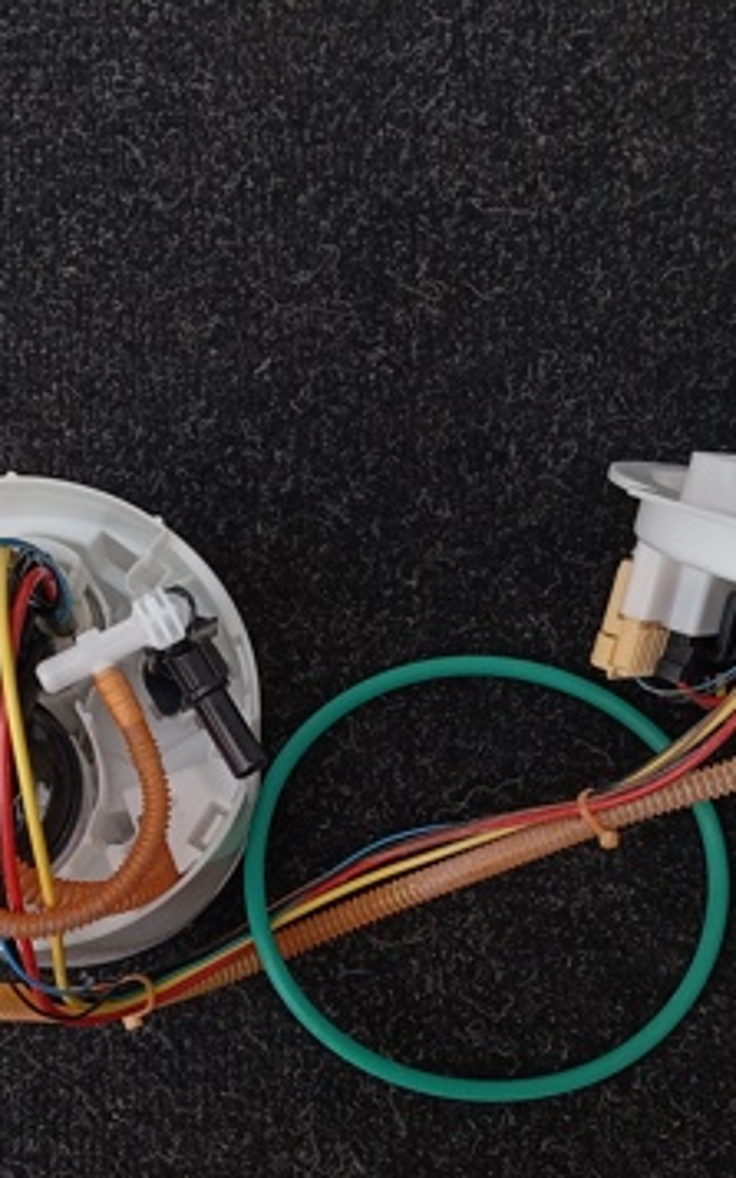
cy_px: 769
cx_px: 233
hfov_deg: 24.3
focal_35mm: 53
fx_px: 1702
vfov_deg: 37.8
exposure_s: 1/50
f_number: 1.8
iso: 222
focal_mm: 4.22
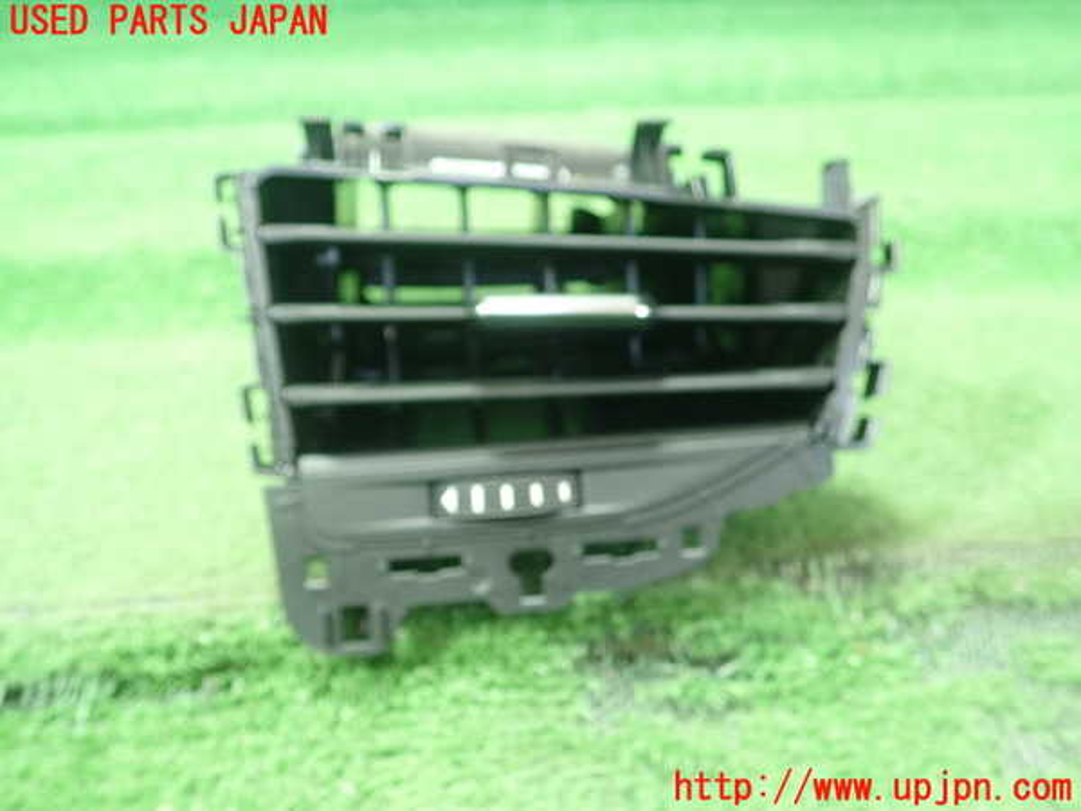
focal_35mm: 30
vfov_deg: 46.8
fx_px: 937
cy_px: 406
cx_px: 540
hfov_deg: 60.0
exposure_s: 1/60
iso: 800
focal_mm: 5.5
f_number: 2.3
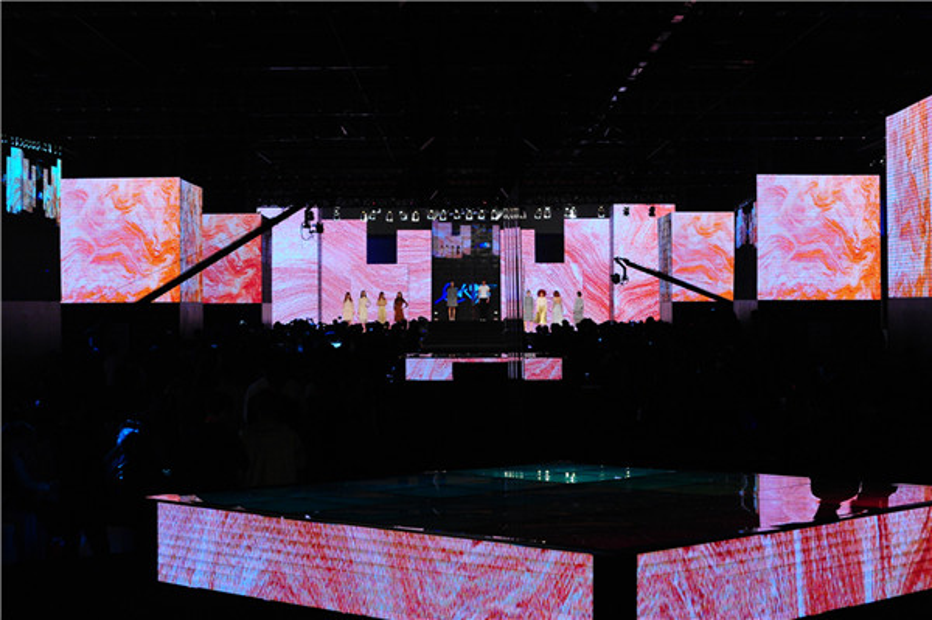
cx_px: 466
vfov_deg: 19.4
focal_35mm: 70
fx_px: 1811
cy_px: 310
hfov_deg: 28.9
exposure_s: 1/250
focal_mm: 70
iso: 4000
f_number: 5.6
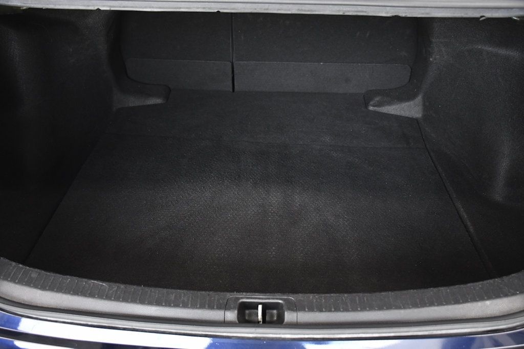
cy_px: 174
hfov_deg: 53.1
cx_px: 262
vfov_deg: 36.9
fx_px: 524
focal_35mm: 36
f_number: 3.8
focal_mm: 24
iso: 2500
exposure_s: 1/400
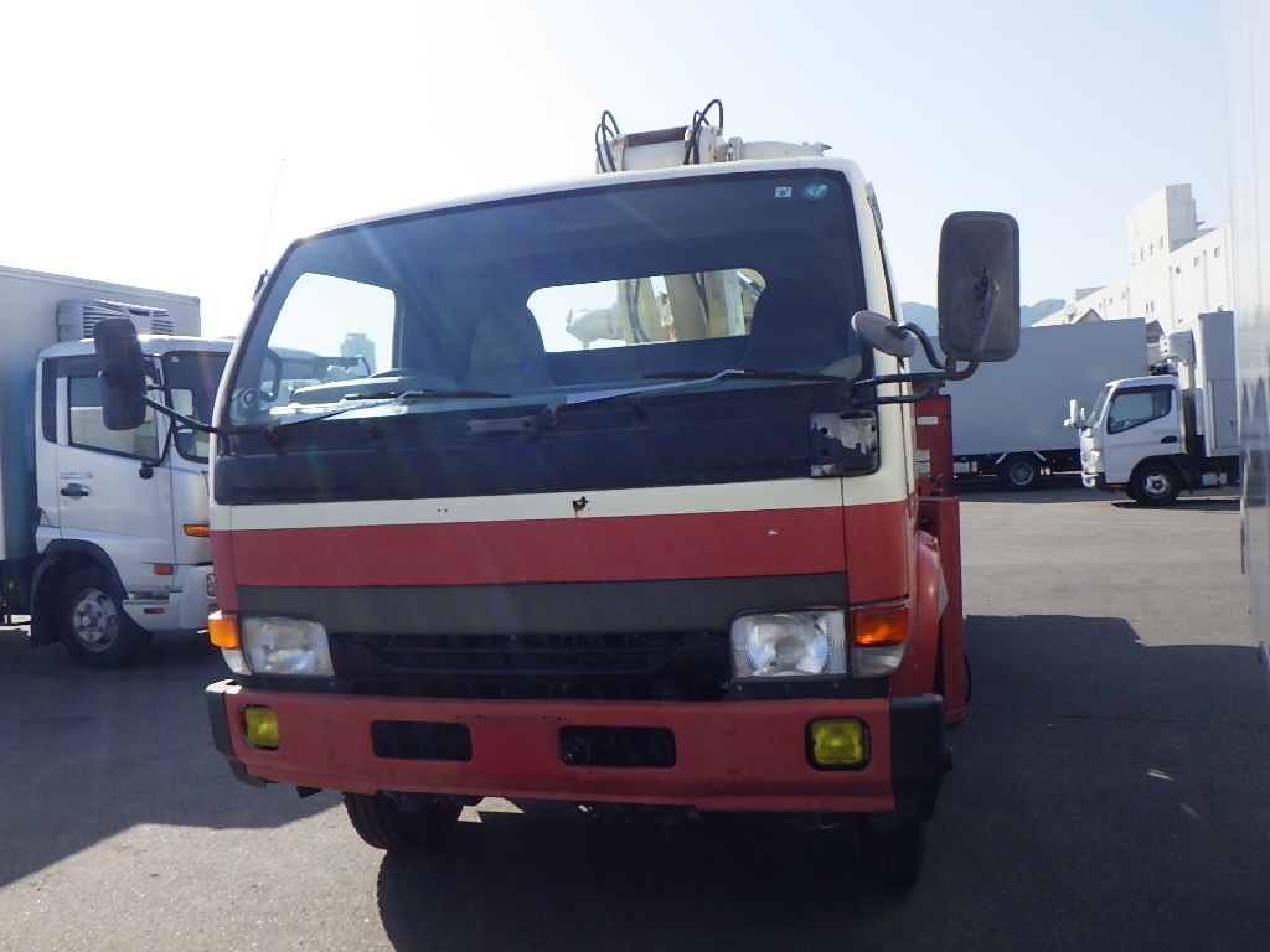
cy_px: 476
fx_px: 1027
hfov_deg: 63.4
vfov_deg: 49.7
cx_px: 635
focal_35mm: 28
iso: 250
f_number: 4.2
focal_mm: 5
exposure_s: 1/1250
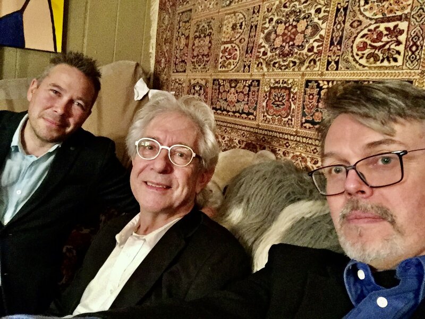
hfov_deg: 58.4
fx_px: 381
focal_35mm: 31
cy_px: 160
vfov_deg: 45.4
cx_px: 212
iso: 500
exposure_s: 1/15
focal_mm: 2.65
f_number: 2.2
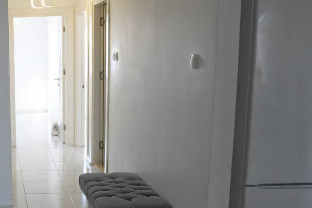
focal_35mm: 52
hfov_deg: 34.1
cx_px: -13
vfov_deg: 25.9
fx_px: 451
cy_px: 128
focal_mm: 19
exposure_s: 1/160
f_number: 4
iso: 500
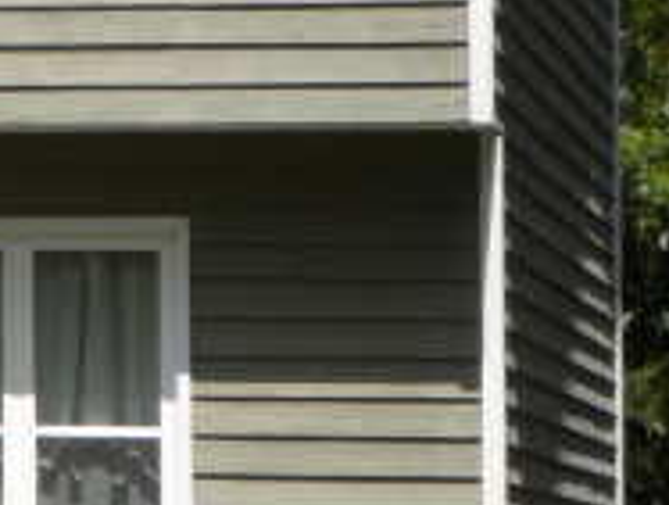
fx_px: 7087
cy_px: -93
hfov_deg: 5.2
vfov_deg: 4.1
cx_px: -955
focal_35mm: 366
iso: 80
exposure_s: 1/500
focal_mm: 12
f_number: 4.1
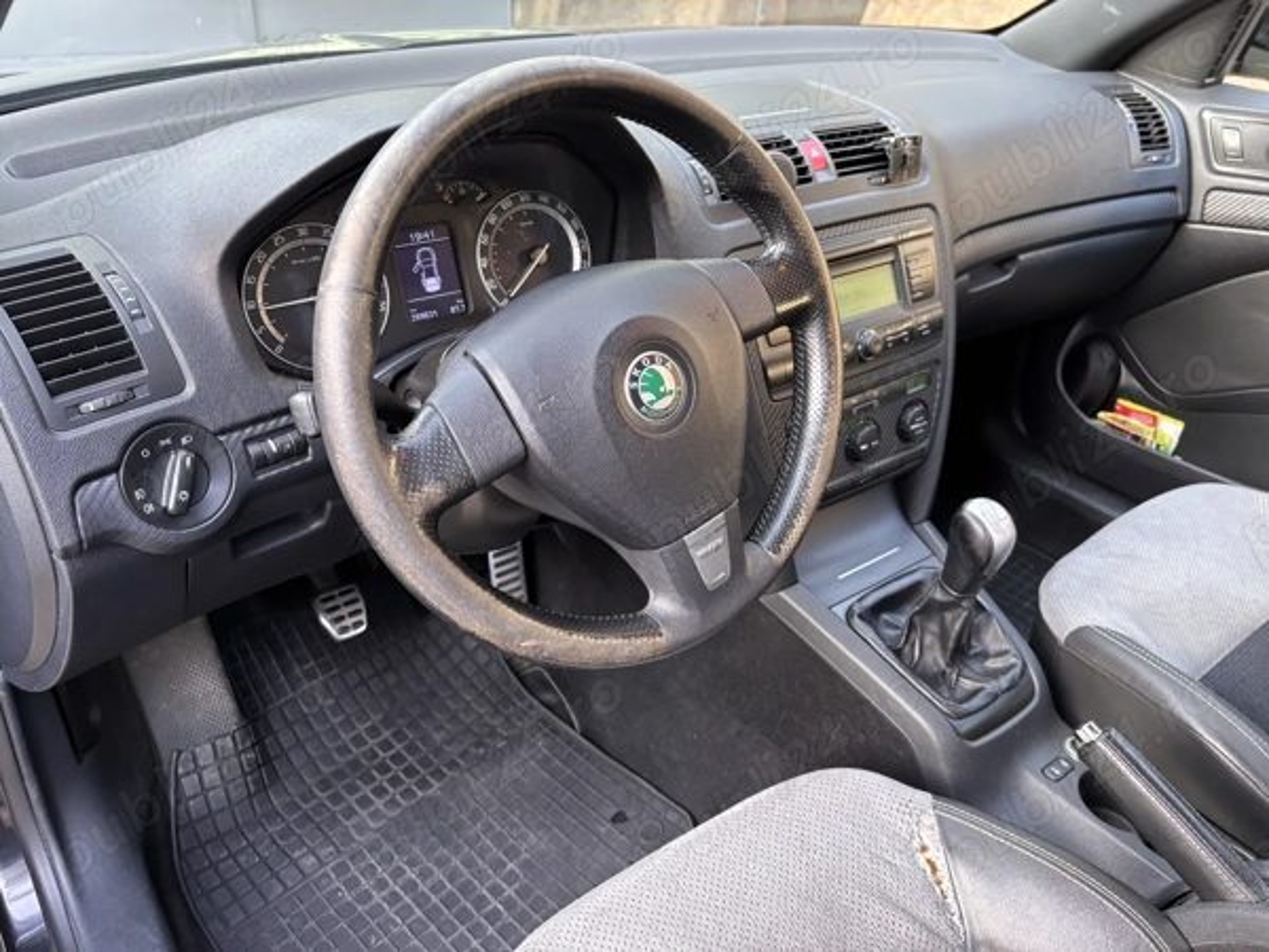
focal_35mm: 26
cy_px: 476
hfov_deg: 67.3
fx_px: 953
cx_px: 634
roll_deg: -3.1
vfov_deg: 53.1
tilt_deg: -29.3
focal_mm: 5.96
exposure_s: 1/60
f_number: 1.6
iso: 200
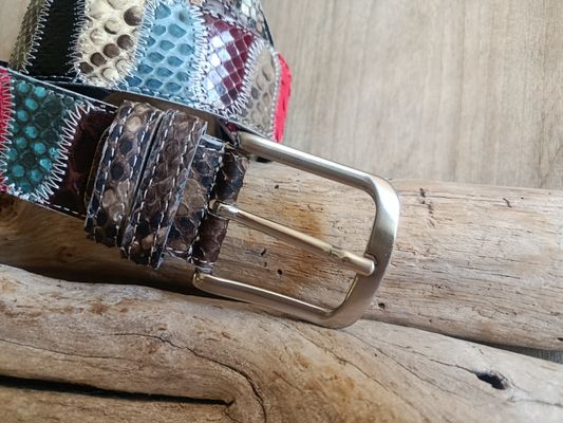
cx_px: 282
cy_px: 212
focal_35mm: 24
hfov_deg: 71.6
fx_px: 390
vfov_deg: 56.8
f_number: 1.7
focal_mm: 5.24
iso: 1322
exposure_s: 1/33.3
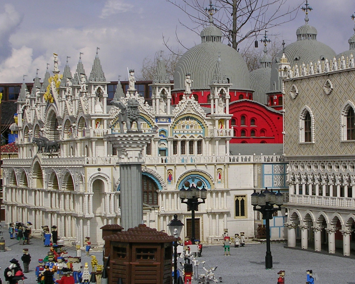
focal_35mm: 103
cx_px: 225
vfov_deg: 14.9
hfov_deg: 18.6
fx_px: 1082
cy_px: 180
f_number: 3.6
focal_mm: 10.2
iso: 50
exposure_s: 1/1500
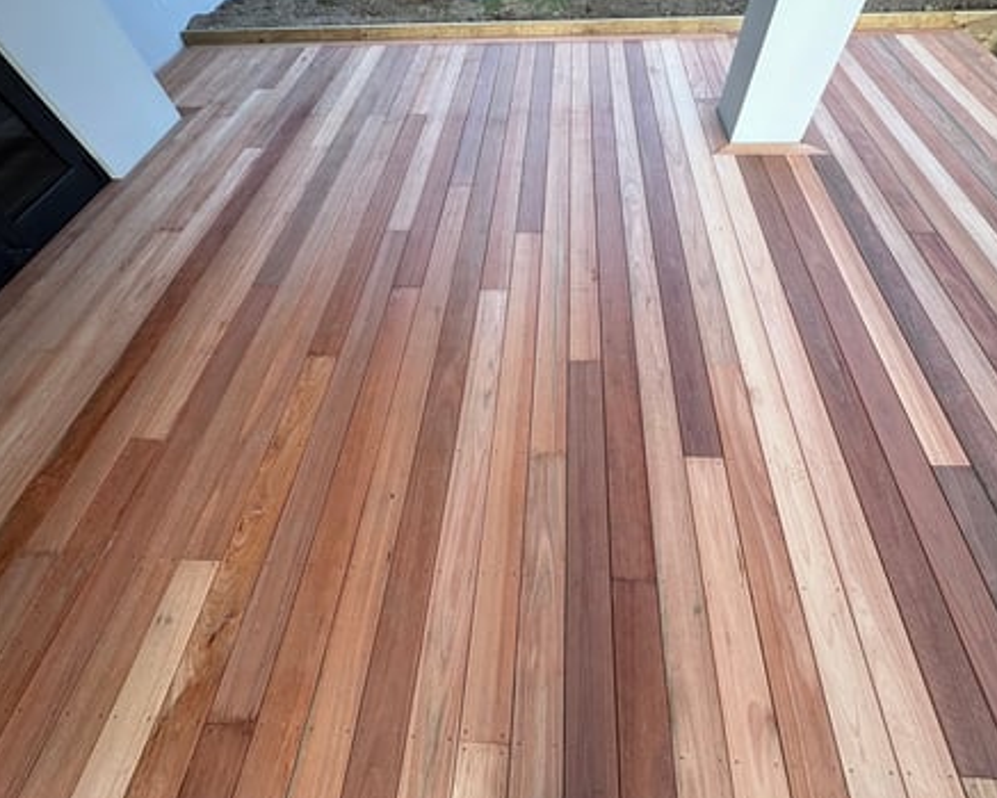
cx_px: 534
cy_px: 404
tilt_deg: -57.2
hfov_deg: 96.6
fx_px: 443
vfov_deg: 84.1
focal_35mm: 15
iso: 50
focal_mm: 2.22
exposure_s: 1/99
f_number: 2.2
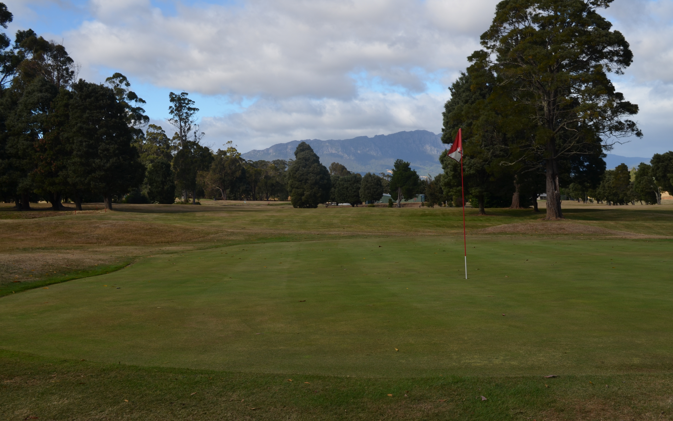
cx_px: 335
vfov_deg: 32.0
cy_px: 205
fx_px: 734
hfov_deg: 49.3
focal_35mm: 40
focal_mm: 26
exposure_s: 1/250
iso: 100
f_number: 8
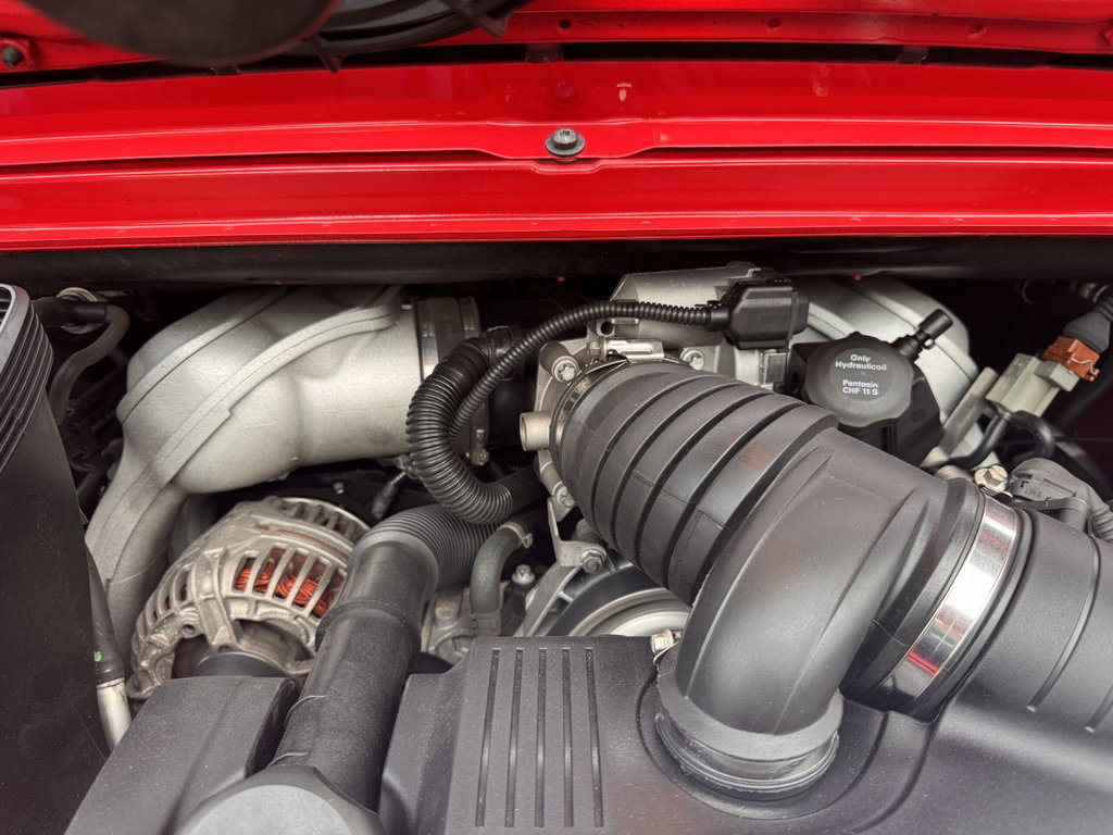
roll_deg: -1.4
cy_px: 418
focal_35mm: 24
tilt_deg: -23.7
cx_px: 556
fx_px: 772
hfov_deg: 71.6
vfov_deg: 56.8
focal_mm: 6.76
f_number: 1.78
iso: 200
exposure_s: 1/121
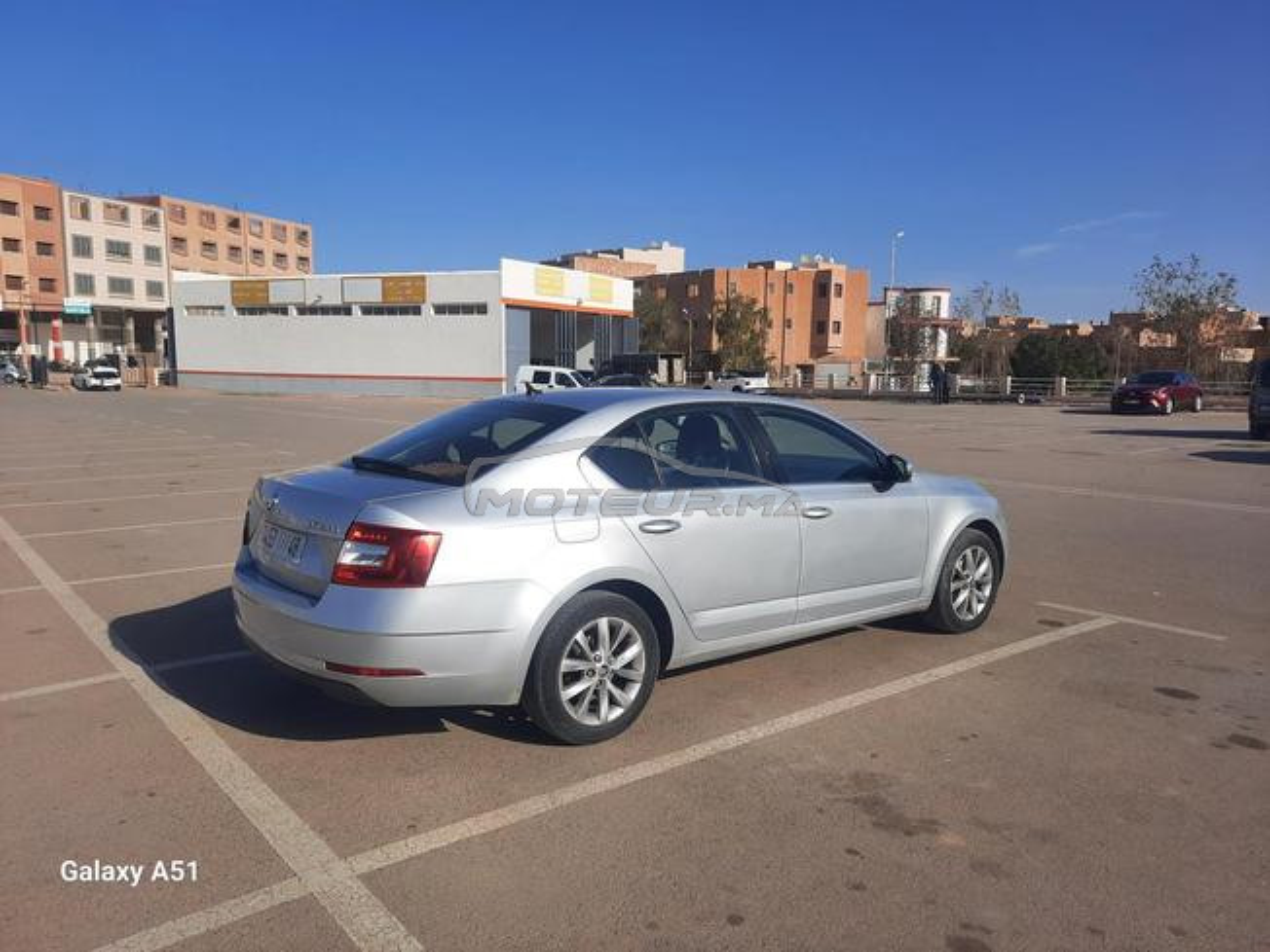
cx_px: 635
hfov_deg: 69.4
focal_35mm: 25
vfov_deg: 54.9
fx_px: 917
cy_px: 476
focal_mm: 4.6
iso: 32
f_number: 2
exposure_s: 1/2242
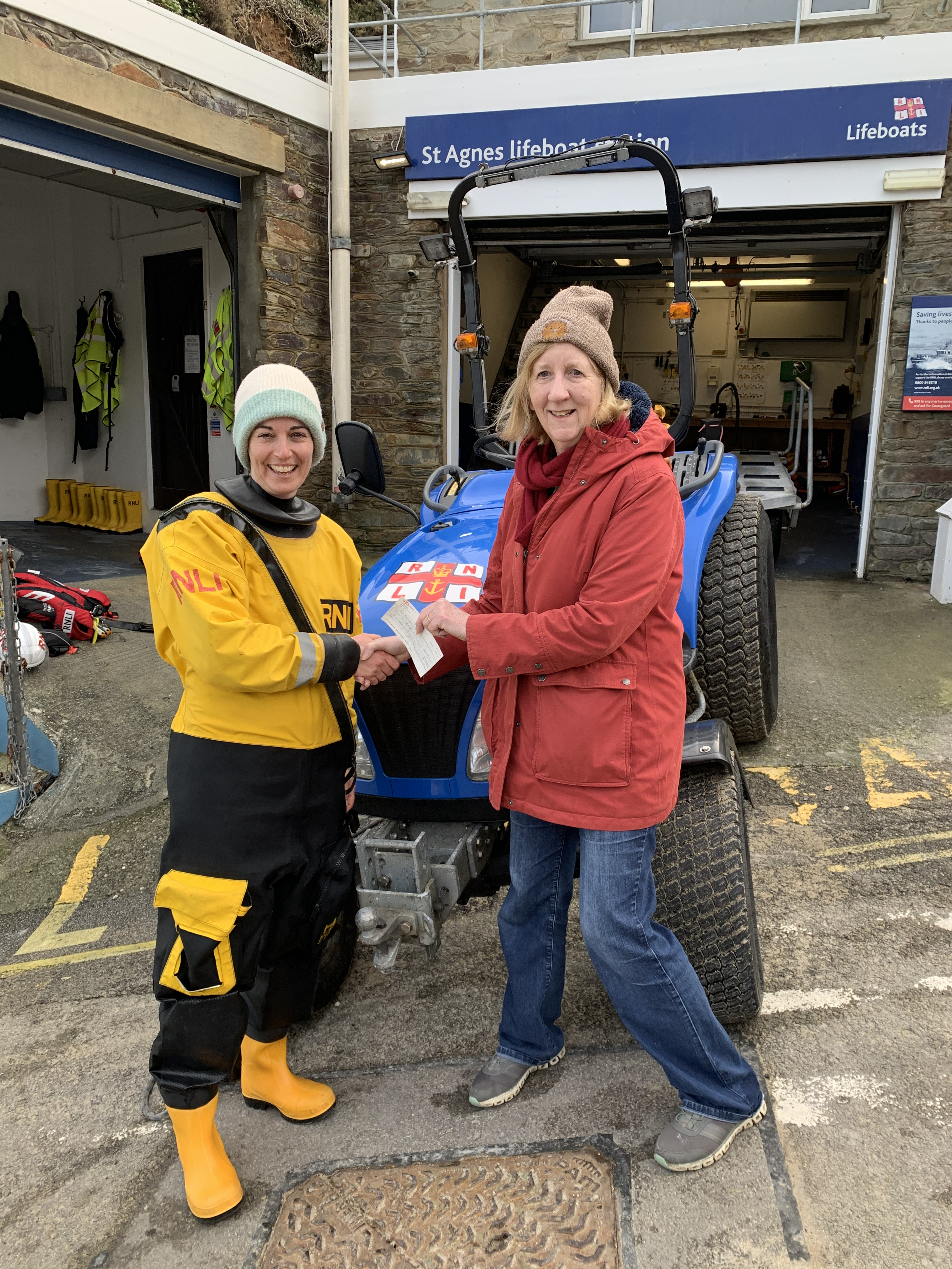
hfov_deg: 53.1
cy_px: 634
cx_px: 476
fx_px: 953
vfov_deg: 67.3
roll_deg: -0.6
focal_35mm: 26
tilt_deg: -11.5
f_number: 1.8
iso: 25
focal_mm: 4.25
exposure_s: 1/298
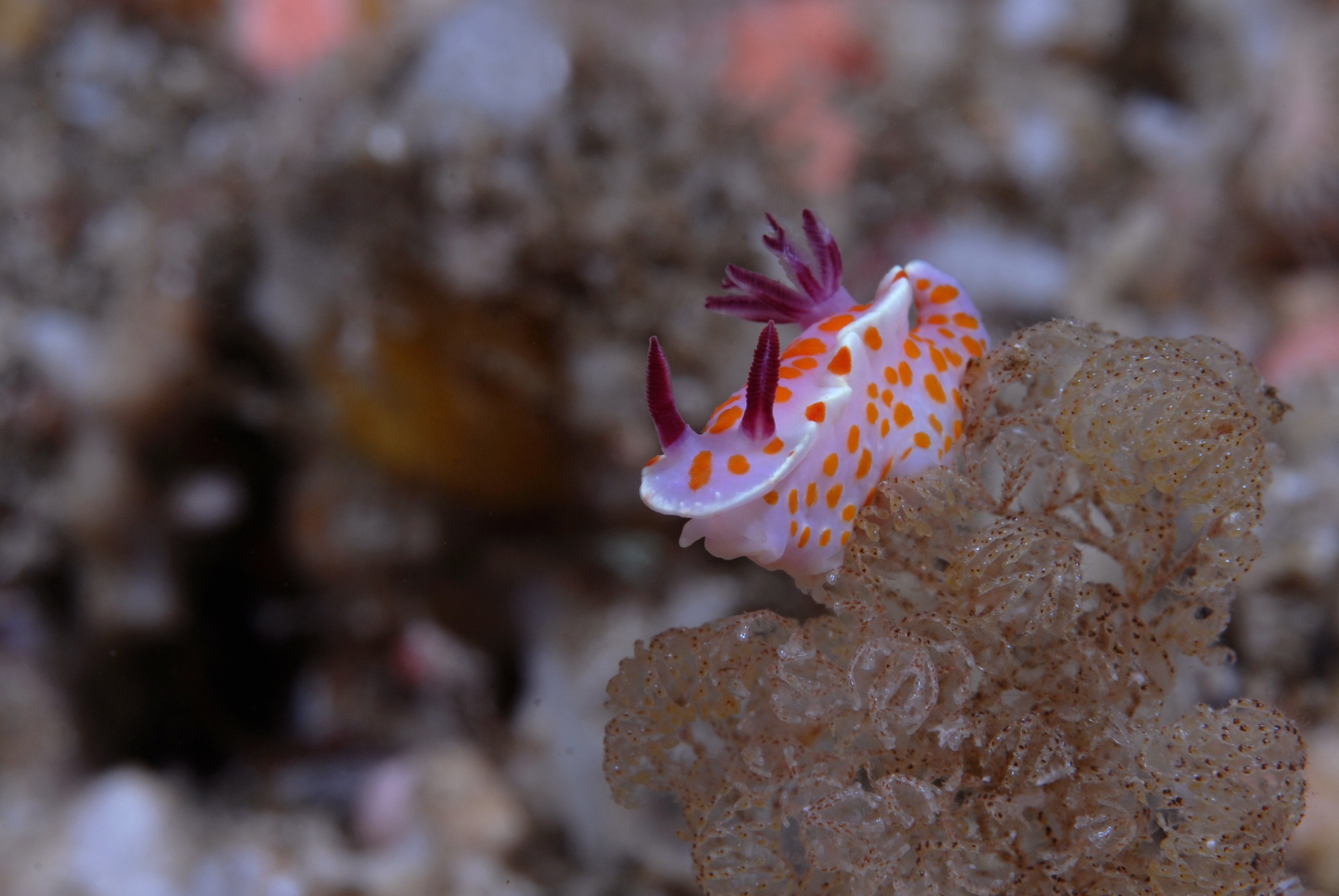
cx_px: 670
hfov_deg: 21.4
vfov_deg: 14.4
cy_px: 448
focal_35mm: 95
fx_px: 3537
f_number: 18
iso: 125
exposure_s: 1/125
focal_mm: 60
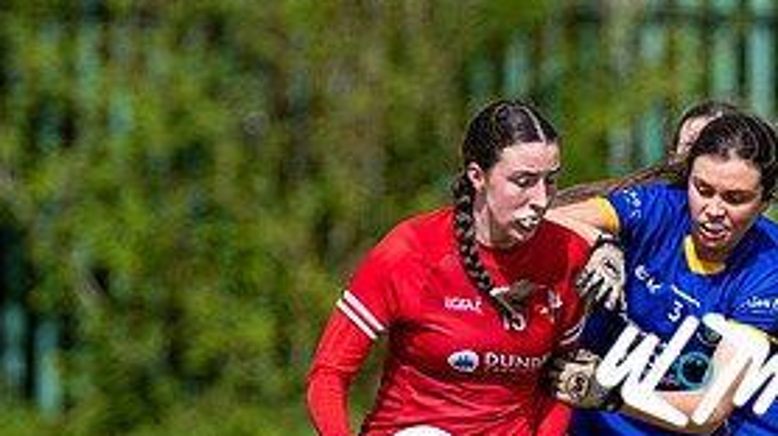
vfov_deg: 0.9
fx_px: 26576
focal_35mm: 1289
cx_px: 430
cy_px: 601
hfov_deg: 1.7
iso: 180
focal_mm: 300
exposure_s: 1/6400
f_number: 2.8
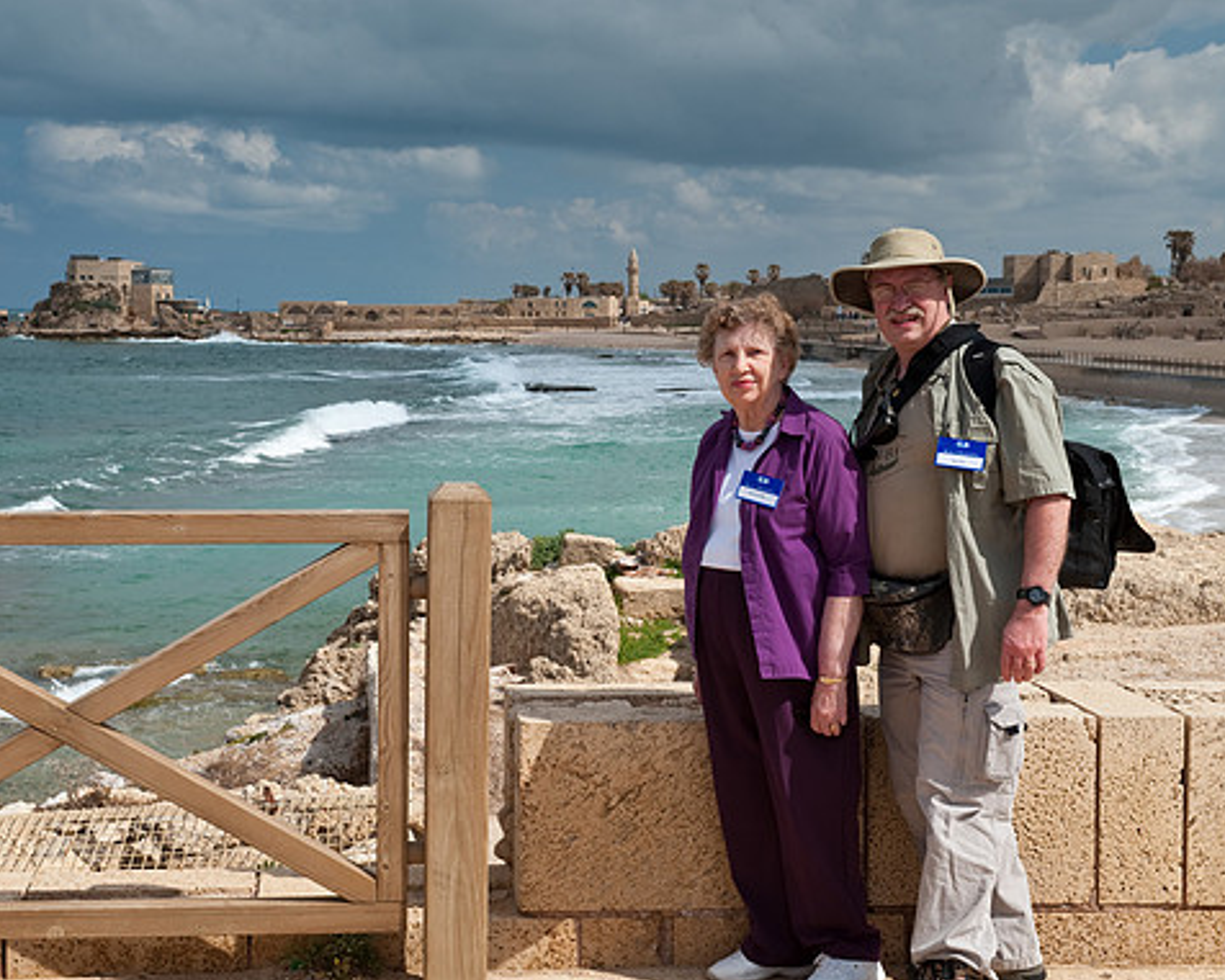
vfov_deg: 23.9
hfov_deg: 29.5
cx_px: 517
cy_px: 494
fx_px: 2321
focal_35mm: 64
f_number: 14
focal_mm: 56
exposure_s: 1/125
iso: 200
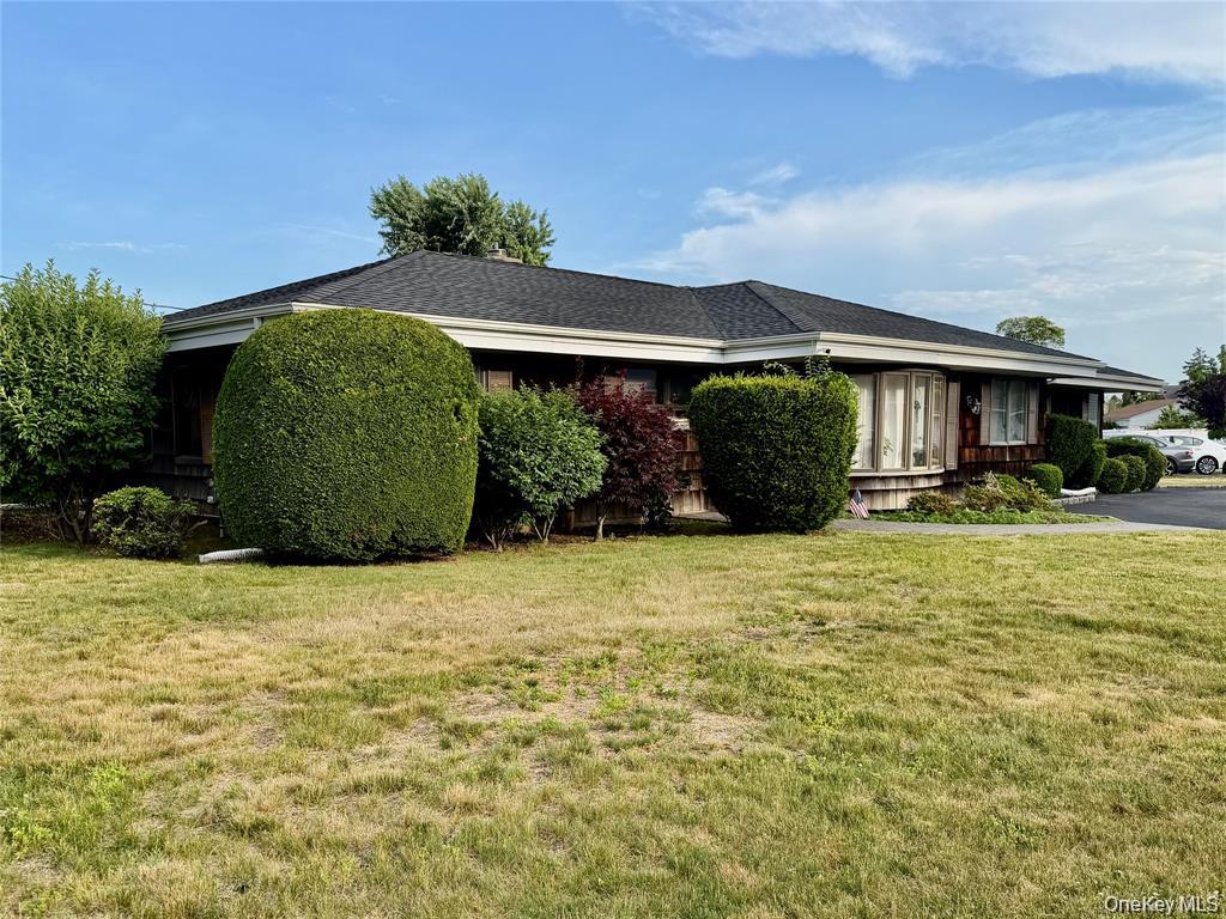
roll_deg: +0.3
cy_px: 460
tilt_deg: -4.7
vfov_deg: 56.8
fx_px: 850
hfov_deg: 71.6
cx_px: 613
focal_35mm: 24
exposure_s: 1/2703
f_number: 1.78
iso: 80
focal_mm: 6.76
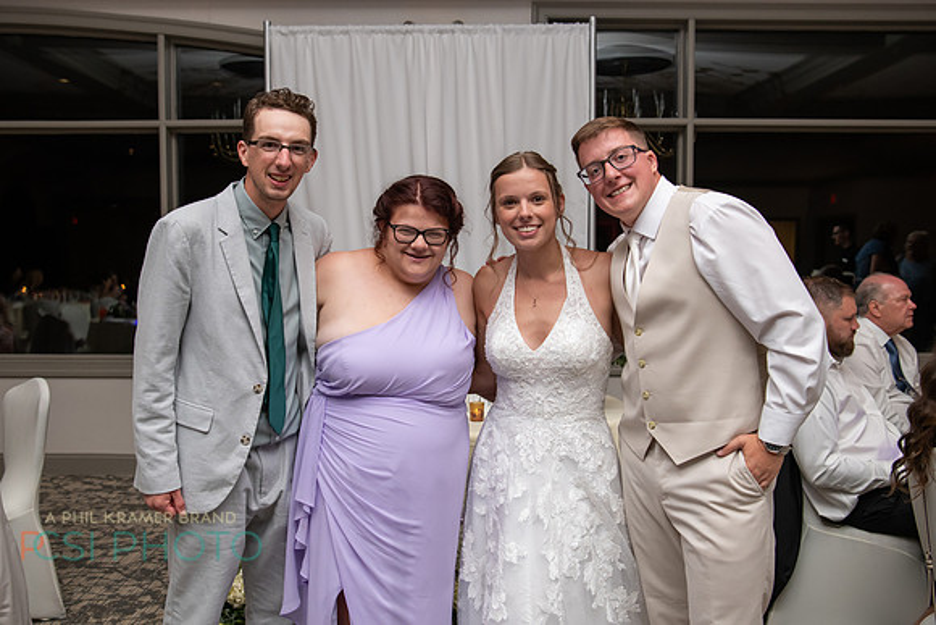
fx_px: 974
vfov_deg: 35.6
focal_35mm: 37
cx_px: 460
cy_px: 316
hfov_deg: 51.3
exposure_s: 1/160
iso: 800
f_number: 4
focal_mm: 31
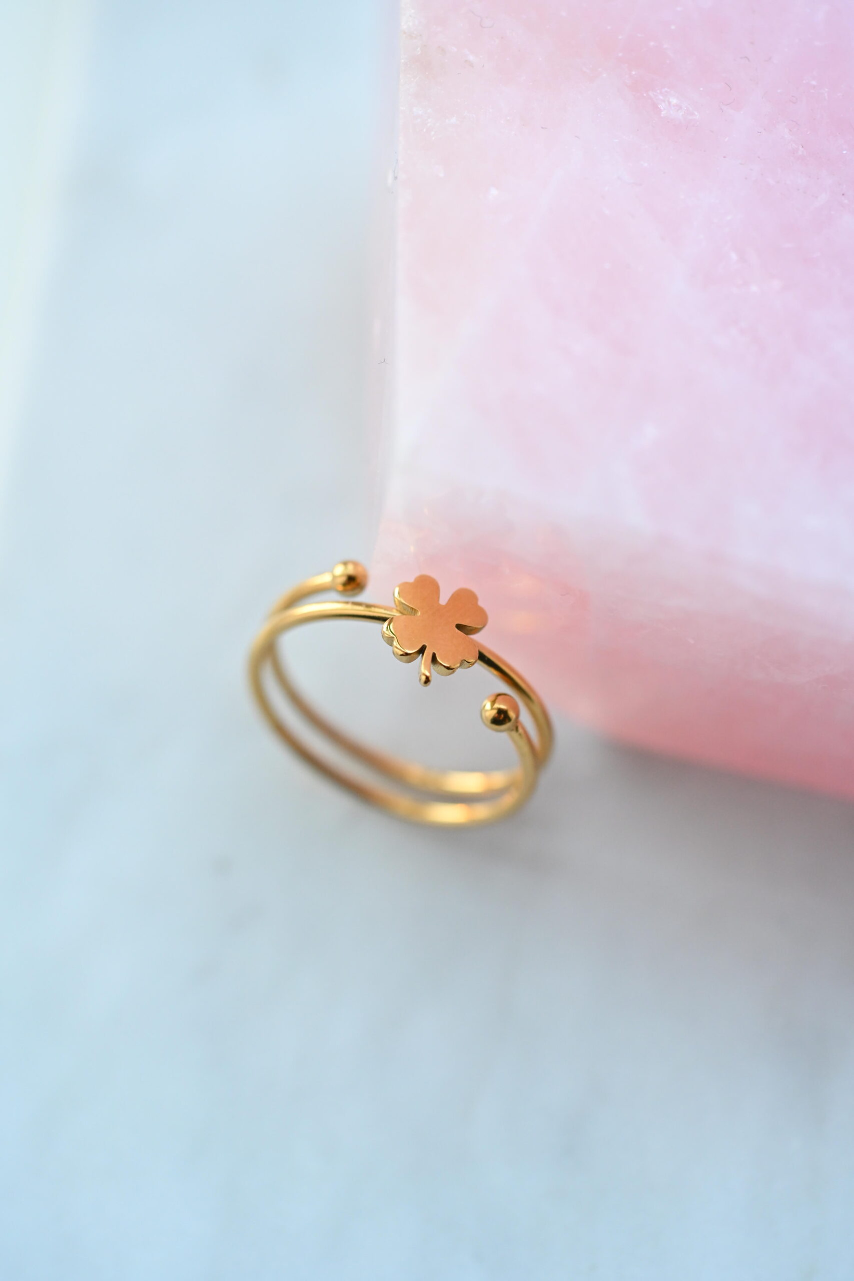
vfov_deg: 37.8
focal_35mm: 52
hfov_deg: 25.8
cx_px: 427
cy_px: 640
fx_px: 1868
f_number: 3.5
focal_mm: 35
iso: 800
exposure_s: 1/125
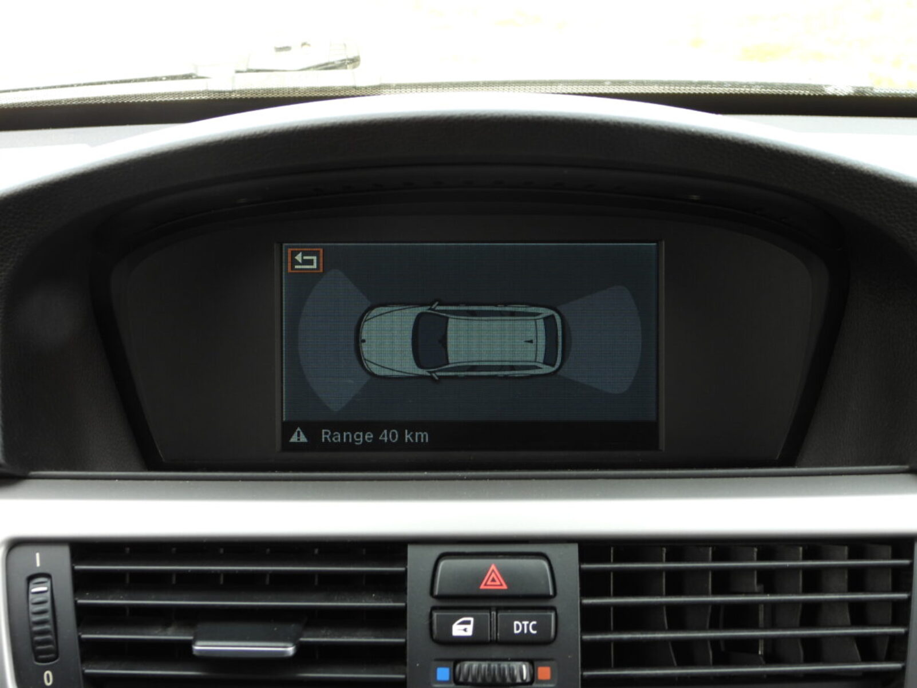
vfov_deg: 22.6
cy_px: 344
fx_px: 1722
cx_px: 458
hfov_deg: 29.8
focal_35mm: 65
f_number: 3.5
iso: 100
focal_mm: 11.7
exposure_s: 1/50
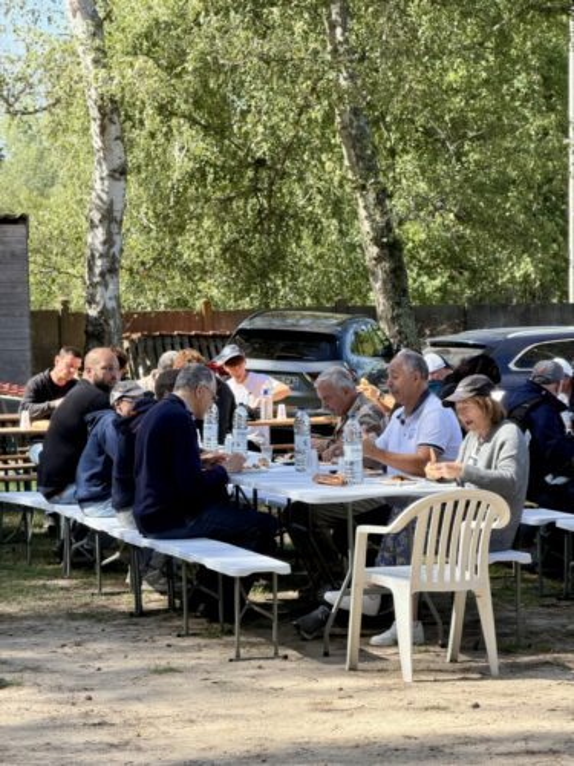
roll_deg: +0.1
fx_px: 2211
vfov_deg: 19.6
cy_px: 383
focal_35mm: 100
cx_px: 287
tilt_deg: -2.0
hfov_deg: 14.8
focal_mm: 16.89
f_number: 2.8
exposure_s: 1/210
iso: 50
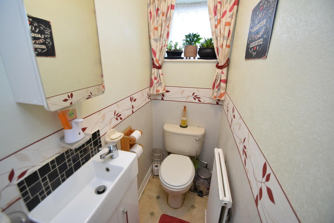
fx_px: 139
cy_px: 112
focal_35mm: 15
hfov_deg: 100.4
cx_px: 167
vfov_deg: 77.3
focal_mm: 10
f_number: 4
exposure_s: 1/60
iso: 800
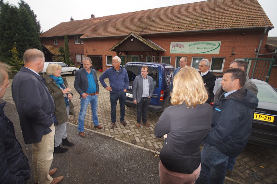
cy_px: 92
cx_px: 138
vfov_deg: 77.3
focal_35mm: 15
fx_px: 115
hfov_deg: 100.4
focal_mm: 10
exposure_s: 1/160
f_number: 4
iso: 160
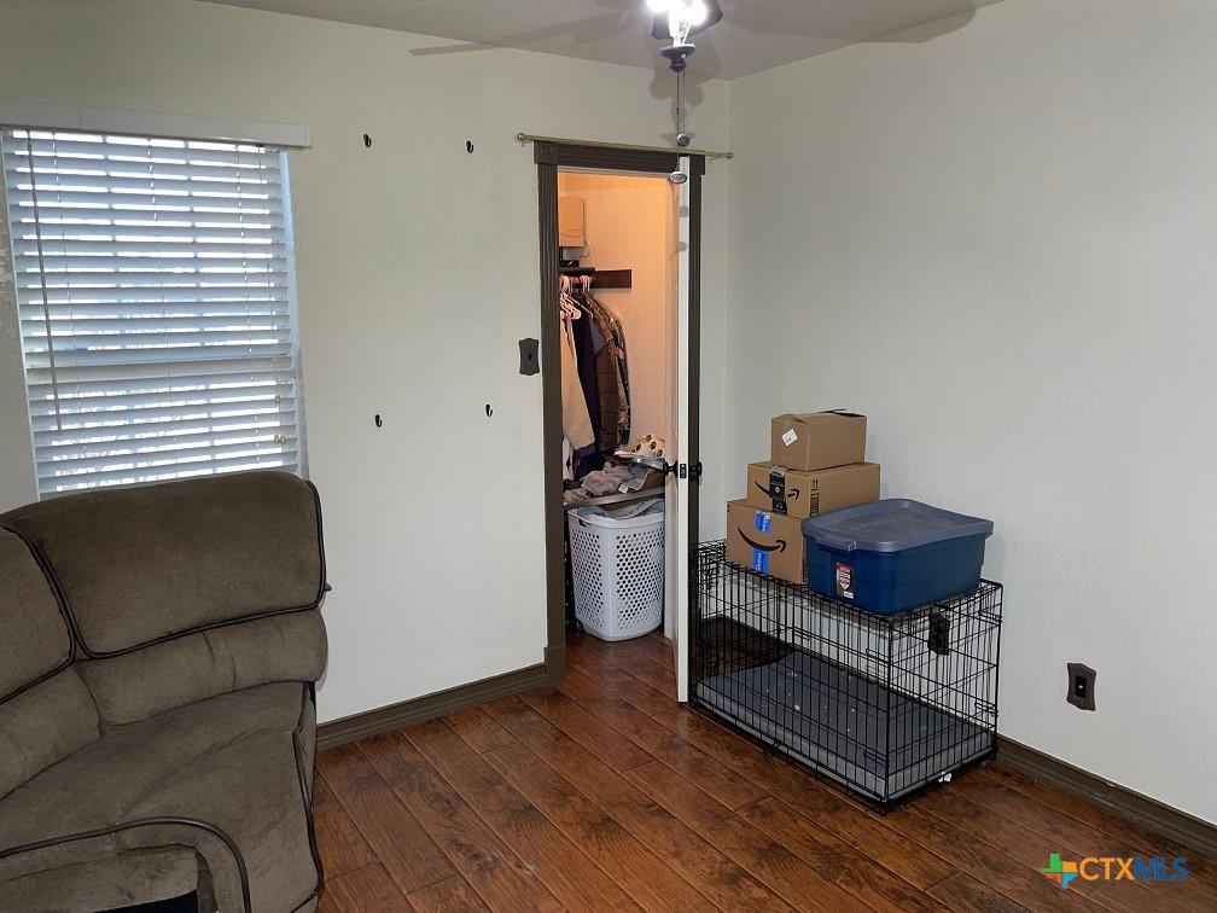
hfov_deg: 67.3
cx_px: 608
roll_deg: +0.8
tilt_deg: -8.5
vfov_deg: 53.1
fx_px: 914
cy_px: 456
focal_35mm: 26
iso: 32
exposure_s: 1/30
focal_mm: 4.2
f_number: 1.6
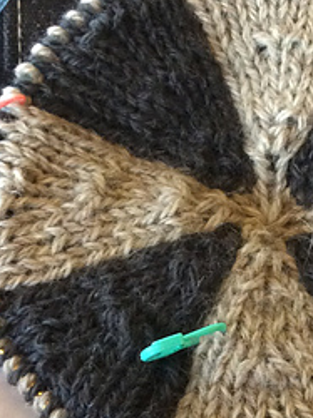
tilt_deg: -54.8
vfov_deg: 23.8
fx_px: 990
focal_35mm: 82
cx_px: 308
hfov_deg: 17.6
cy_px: 234
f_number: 2.4
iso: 250
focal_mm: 3.3
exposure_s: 1/24
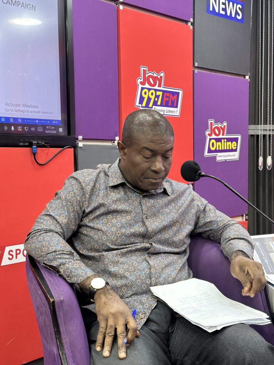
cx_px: 137
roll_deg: +0.7
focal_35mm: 48
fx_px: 507
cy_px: 182
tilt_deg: -3.3
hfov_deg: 30.3
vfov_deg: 39.7
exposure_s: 1/50
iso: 100
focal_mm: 6.86
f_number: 1.78
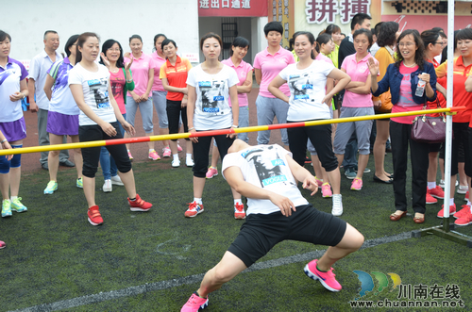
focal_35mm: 48
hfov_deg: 41.2
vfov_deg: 27.9
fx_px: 628
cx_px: 236
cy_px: 156
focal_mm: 32
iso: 200
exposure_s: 1/125
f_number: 5.6
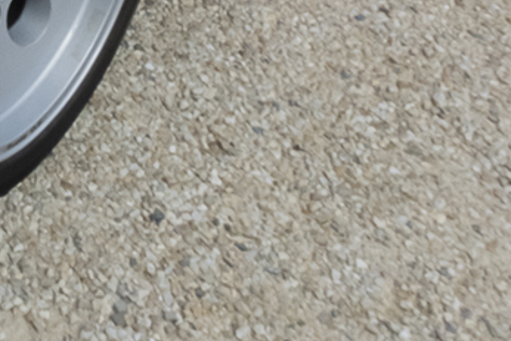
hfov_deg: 17.7
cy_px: -282
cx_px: -245
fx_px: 1477
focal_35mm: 104
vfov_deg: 12.1
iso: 2500
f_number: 22
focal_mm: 16
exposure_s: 1/125
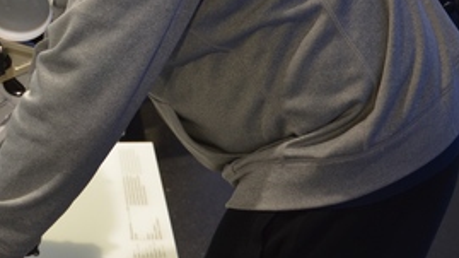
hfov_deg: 18.8
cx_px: 53
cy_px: 0
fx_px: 1362
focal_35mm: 112
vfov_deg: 10.7
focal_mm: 30
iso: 400
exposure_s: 1/100
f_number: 4.2
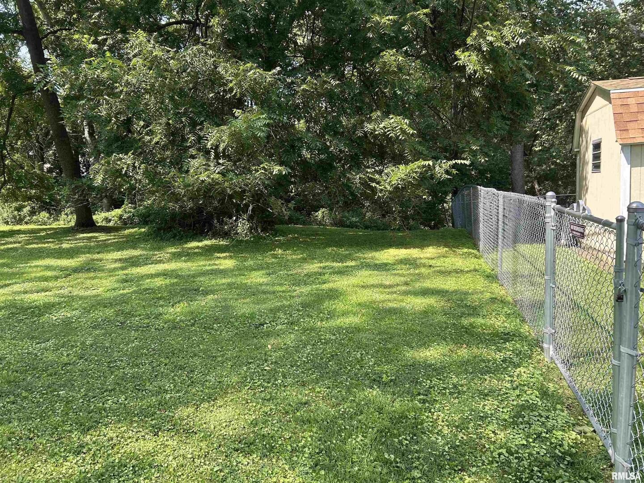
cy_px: 242
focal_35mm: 26
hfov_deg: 67.3
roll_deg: +2.6
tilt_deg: -6.8
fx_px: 484
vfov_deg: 53.1
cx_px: 322
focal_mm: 5.7
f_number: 1.5
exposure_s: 1/617
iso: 50
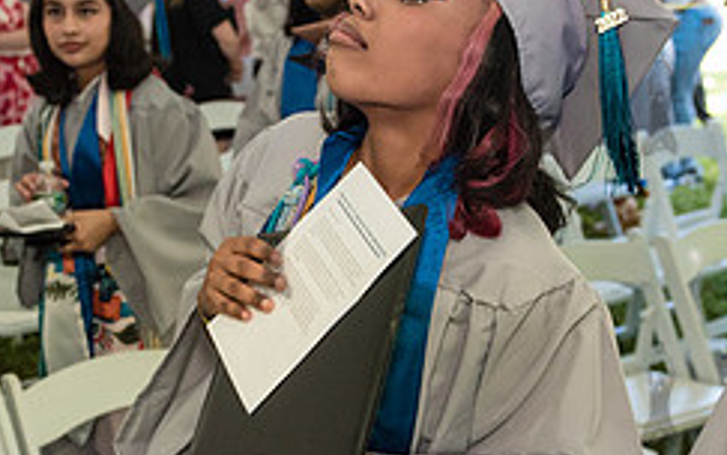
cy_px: 247
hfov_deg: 30.1
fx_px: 1348
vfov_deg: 19.2
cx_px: 272
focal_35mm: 68
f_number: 4
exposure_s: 1/800
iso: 2500
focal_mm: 28
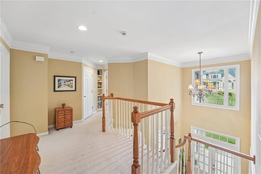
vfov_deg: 81.1
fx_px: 101
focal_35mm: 14
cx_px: 130
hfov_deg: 104.3
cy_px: 87
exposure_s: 1/8
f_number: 8
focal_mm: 14
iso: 320
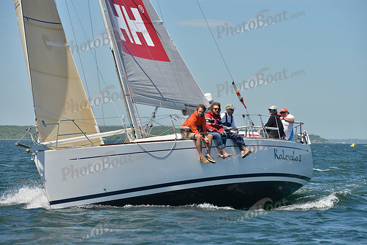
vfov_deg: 8.6
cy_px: 122
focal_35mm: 160
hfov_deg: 12.8
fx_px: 1631
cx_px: 184
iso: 280
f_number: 8
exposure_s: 1/1250
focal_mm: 160
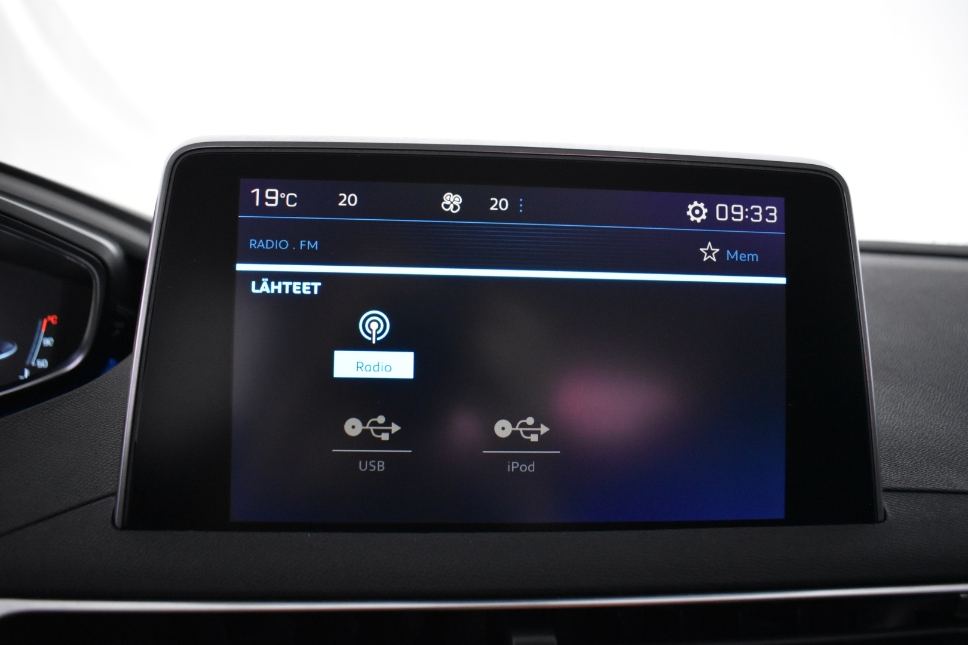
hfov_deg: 67.4
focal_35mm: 27
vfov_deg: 47.9
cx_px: 484
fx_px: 726
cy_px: 322
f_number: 3.5
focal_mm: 18
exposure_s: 1/60
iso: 3200
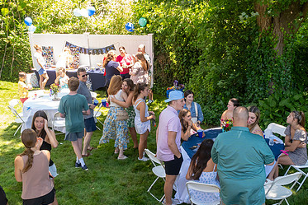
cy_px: 121
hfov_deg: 46.3
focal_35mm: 42
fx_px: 359
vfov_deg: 31.8
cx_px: 135
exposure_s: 1/125
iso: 640
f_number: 8
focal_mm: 18
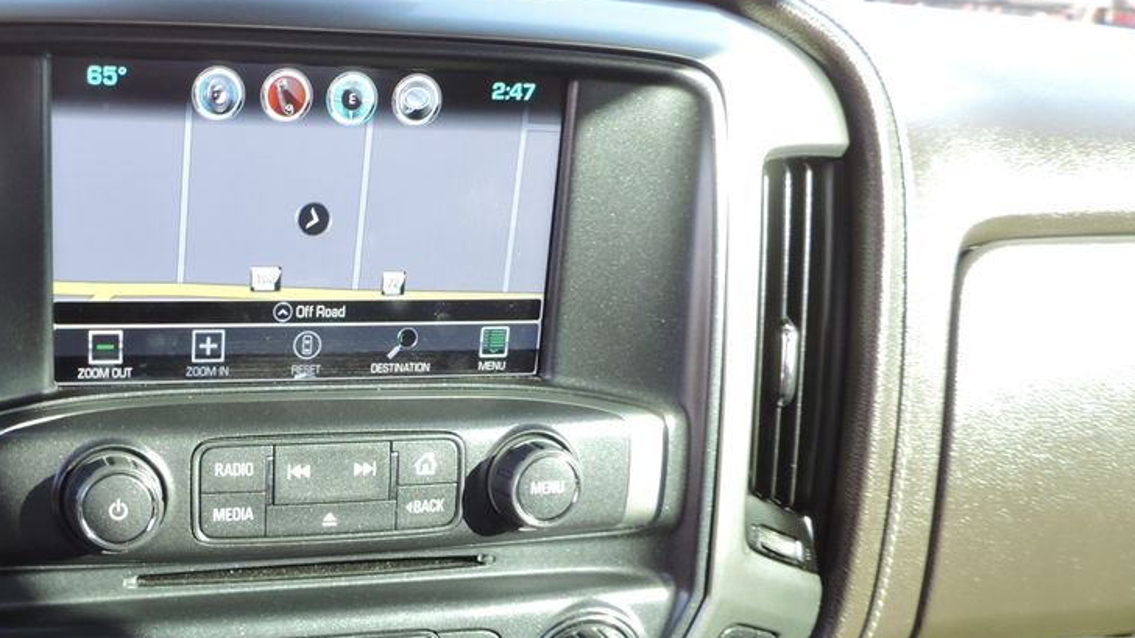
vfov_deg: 25.5
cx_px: 321
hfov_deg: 43.5
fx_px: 1384
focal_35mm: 46
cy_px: 502
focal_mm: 4.3
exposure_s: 1/30
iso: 90
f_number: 3
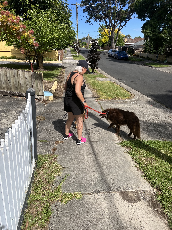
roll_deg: +0.7
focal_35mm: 26
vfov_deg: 67.3
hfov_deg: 53.1
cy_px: 115
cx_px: 86
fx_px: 172
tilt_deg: -20.4
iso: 50
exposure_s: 1/4444
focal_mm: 5.7
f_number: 1.5
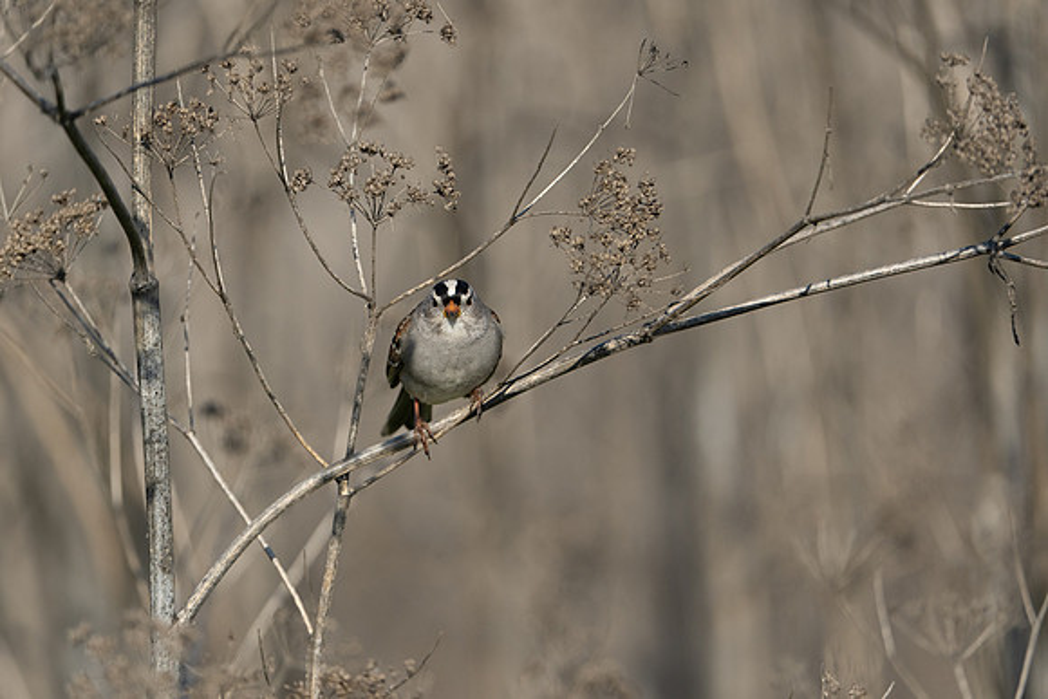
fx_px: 16771
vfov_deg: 2.4
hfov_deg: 3.6
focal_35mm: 576
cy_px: 350
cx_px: 524
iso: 1000
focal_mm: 576
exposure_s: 1/3200
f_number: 6.3
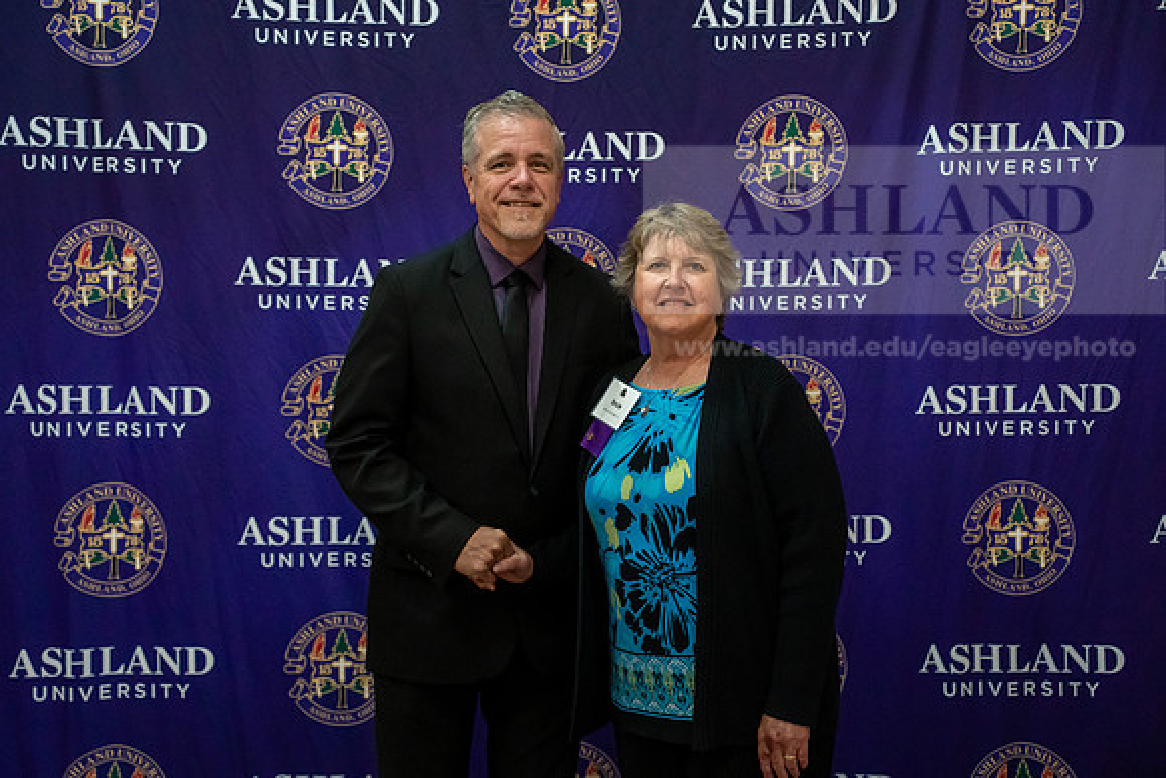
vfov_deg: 28.1
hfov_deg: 41.1
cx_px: 571
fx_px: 1556
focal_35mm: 48
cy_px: 389
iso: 5000
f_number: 2.8
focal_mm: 47
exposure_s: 1/400
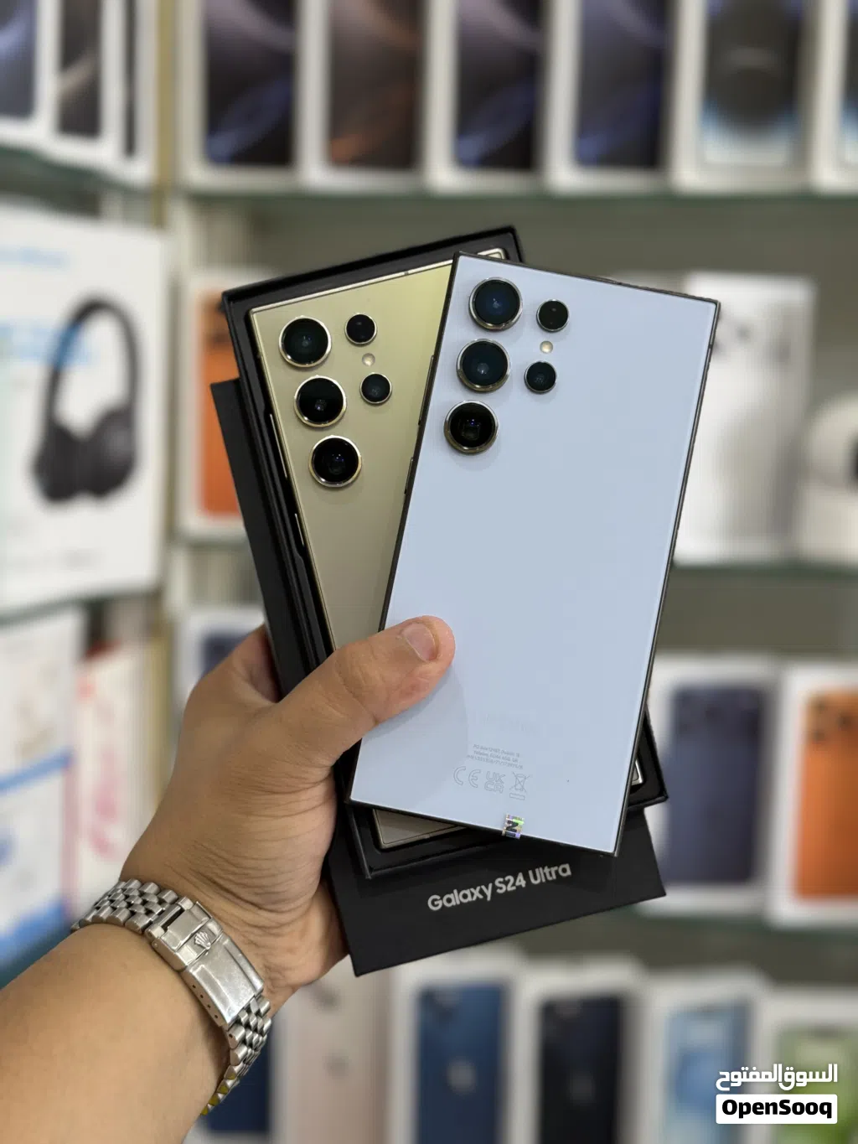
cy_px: 572
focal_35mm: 48
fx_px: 1586
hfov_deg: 30.3
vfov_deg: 39.7
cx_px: 429
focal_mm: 6.76
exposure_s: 1/100
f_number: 1.78
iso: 80
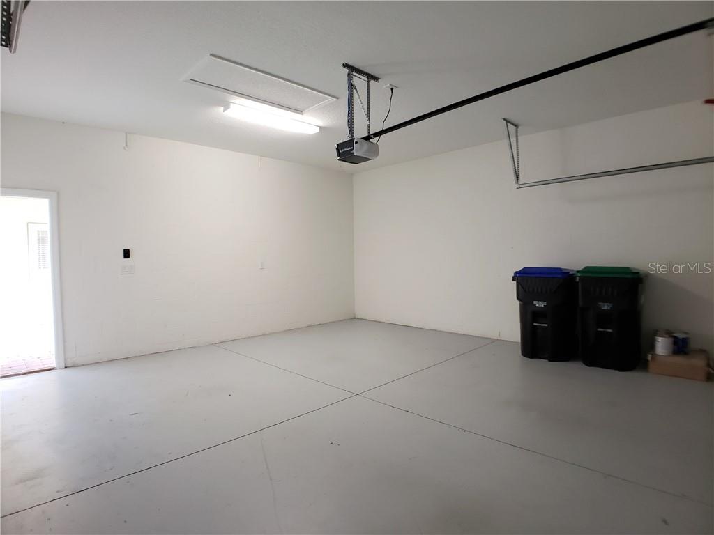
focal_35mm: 26
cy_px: 268
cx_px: 357
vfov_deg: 53.1
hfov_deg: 67.3
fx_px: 536
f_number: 2.4
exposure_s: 1/60
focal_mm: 4.3
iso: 320
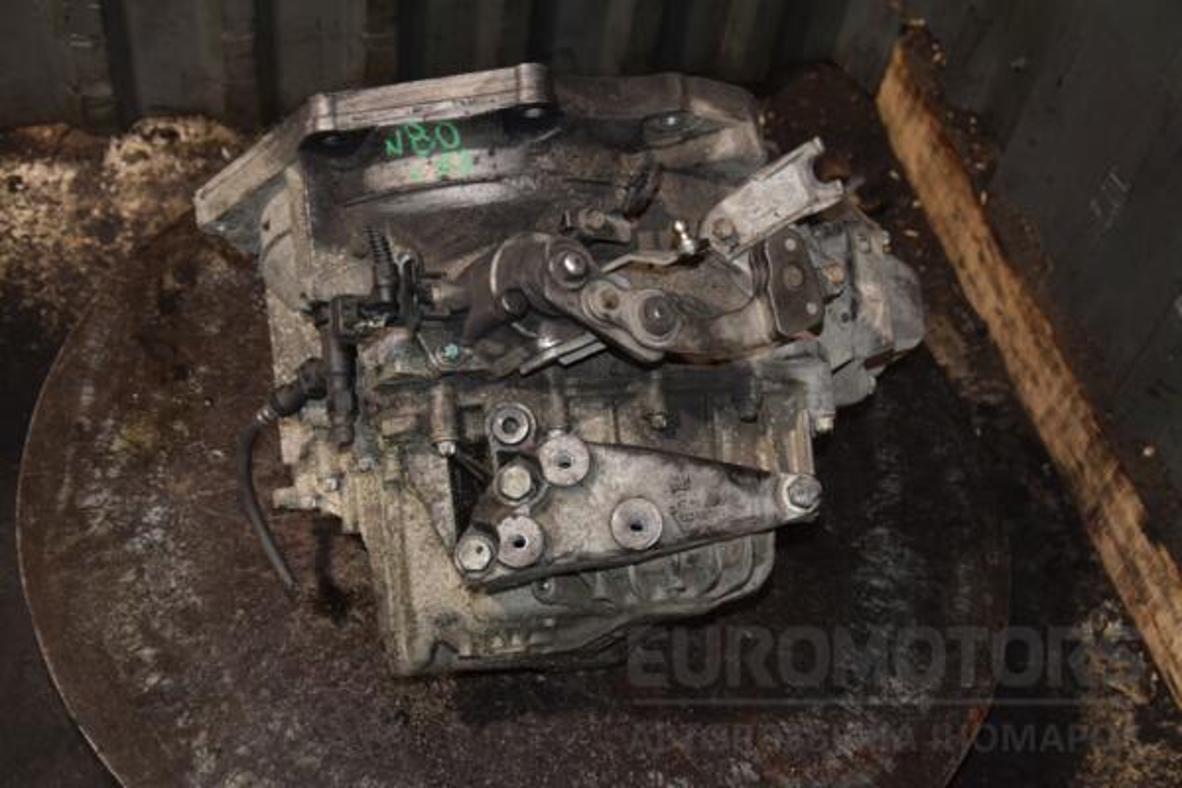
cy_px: 394
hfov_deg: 35.1
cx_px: 591
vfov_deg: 23.8
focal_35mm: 57
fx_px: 1871
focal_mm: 38
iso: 800
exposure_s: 1/60
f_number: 5
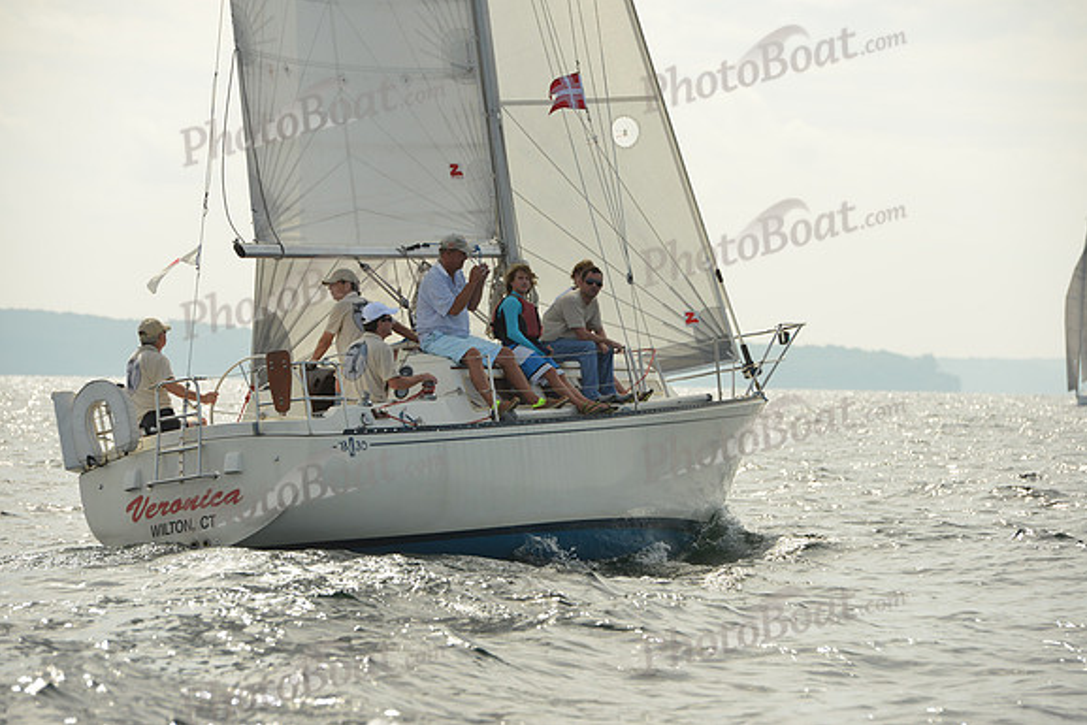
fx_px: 5768
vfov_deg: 7.2
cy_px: 362
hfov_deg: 10.8
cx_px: 544
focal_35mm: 191
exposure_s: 1/1250
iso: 320
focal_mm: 190
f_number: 9
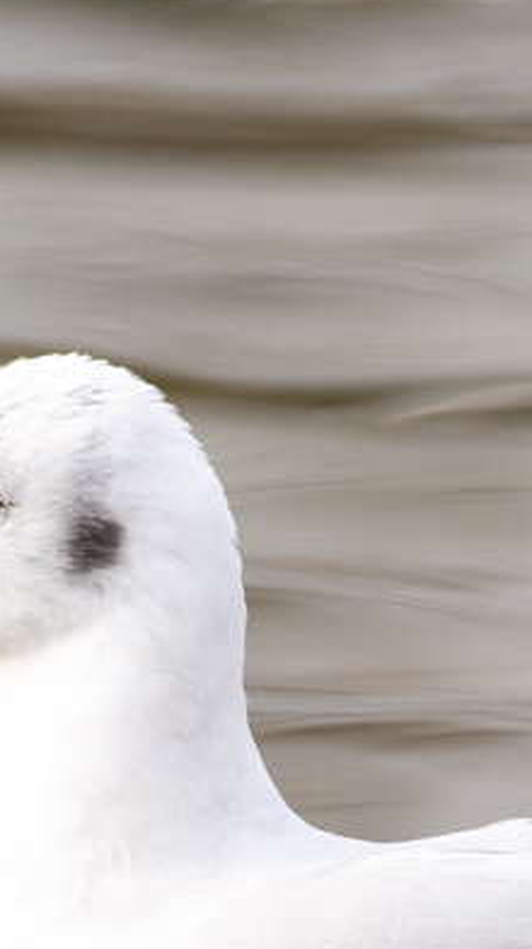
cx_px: 297
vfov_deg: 1.0
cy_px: 680
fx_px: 52881
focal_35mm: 2105
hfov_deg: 0.6
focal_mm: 500
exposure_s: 1/1000
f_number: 6.3
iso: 500
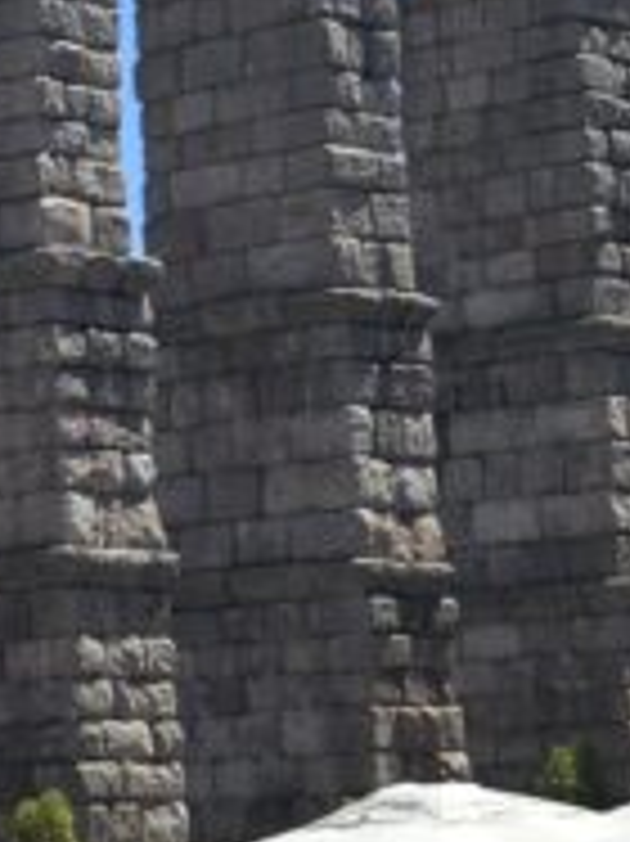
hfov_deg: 7.6
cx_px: -1026
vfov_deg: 11.2
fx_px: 4300
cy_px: 531
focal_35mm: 177
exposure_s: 1/1457
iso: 25
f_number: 1.8
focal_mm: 5.4
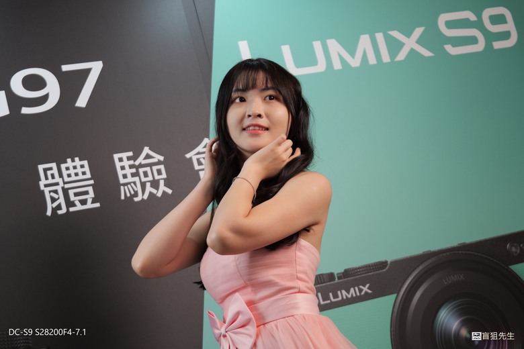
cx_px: 262
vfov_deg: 19.7
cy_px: 174
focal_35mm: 69
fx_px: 1004
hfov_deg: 29.2
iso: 800
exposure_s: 1/125
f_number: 5.5
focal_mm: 69
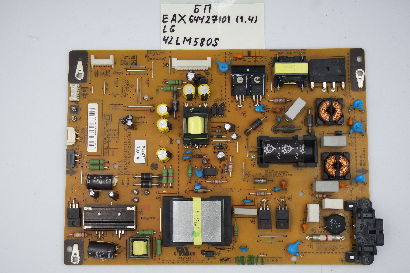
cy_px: 136
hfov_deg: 36.9
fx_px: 615
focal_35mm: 54
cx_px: 205
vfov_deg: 25.1
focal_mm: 20
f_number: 5
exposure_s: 1/100
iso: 200
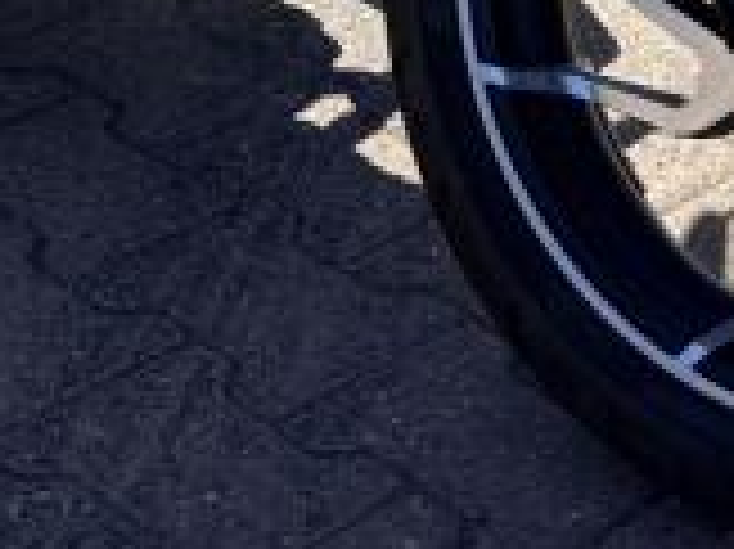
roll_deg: +0.5
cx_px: 356
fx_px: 2712
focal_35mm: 128
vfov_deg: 10.6
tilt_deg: -13.0
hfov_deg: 15.4
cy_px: -536
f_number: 1.6
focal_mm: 5.96
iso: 50
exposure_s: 1/1848
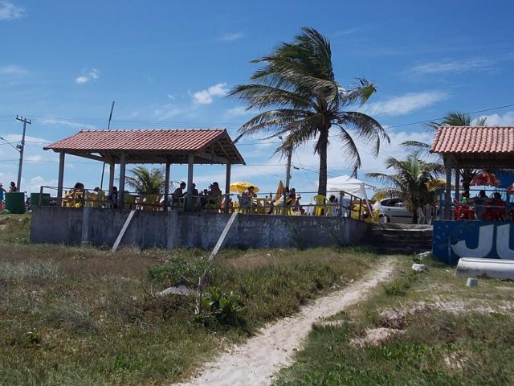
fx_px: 638
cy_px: 193
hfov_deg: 43.9
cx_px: 257
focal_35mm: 43
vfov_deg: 33.6
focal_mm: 6.1
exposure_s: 1/400
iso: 80
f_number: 6.5
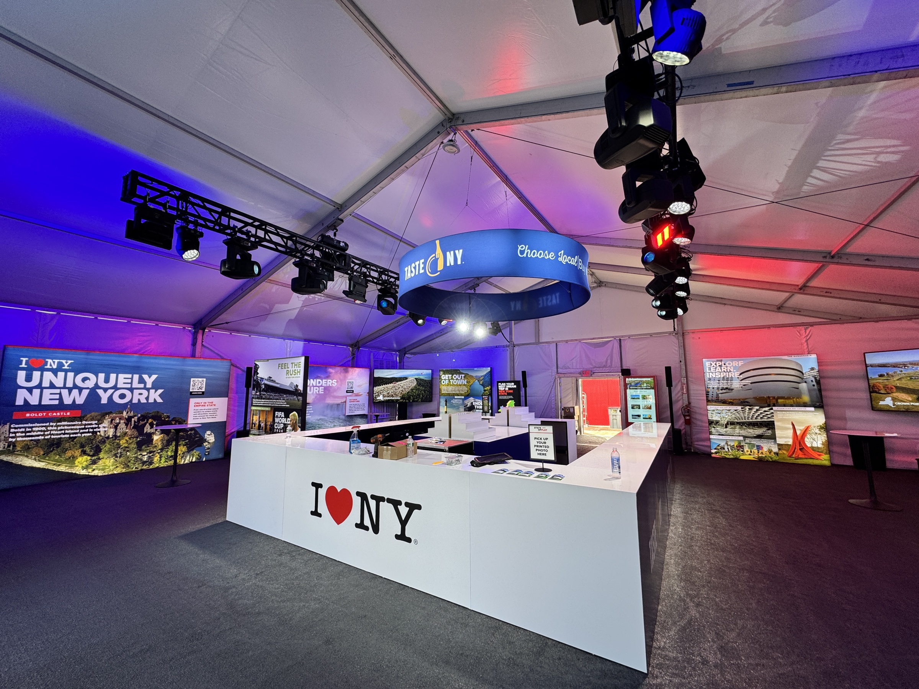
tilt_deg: +6.6
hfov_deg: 102.1
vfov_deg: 85.7
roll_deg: -0.6
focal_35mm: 14
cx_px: 460
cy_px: 344
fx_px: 372
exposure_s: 1/100
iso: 64
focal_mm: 2.22
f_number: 2.2
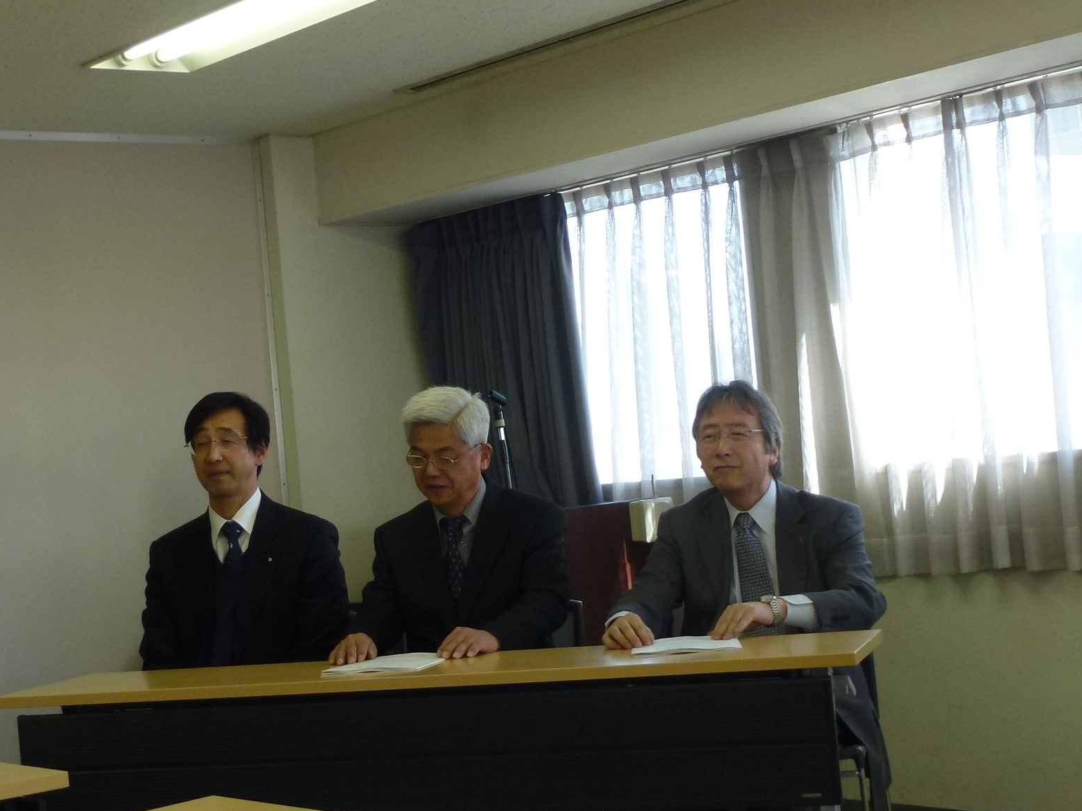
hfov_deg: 30.4
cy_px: 412
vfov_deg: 23.3
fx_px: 1969
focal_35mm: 63
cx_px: 334
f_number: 3.8
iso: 160
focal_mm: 6.8
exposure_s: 1/80
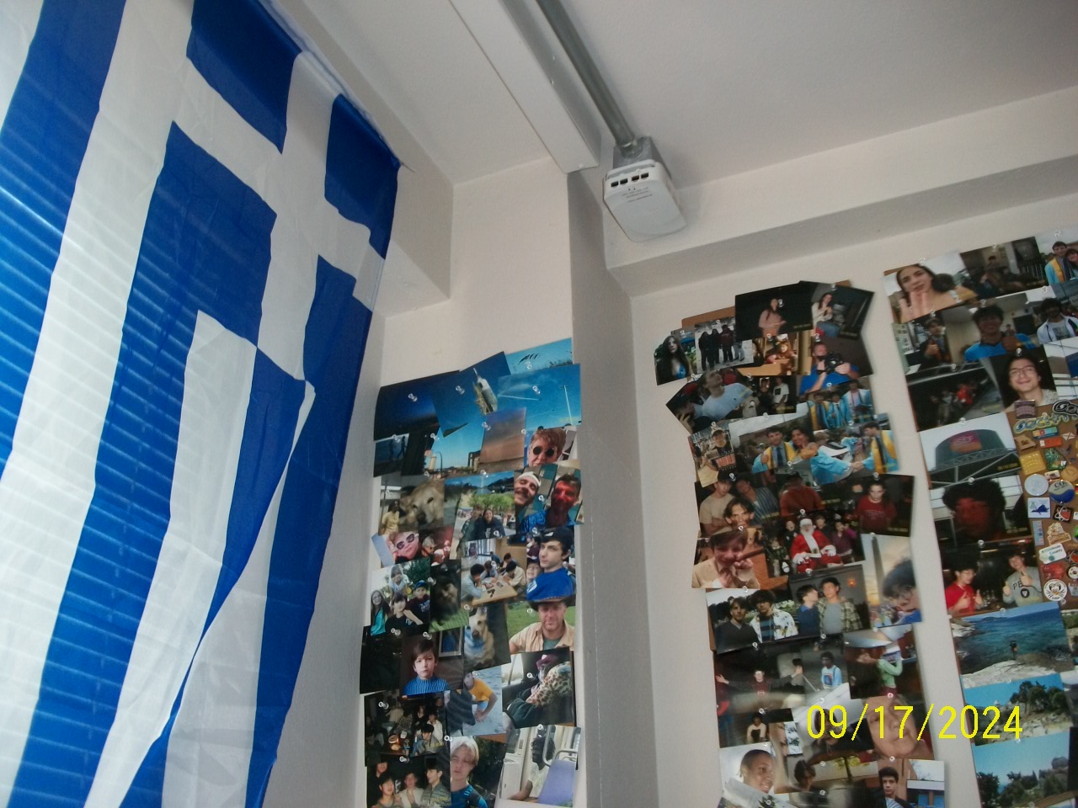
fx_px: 997
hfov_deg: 56.8
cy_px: 404
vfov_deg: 44.2
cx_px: 539
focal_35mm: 32
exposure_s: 1/30
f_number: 2.9
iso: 80
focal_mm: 5.7
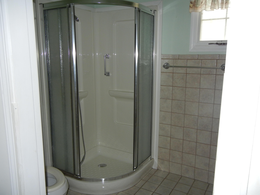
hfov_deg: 60.0
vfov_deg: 46.8
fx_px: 225
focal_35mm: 30
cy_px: 98
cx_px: 130
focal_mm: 5.4
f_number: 3.5
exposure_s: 1/30
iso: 200
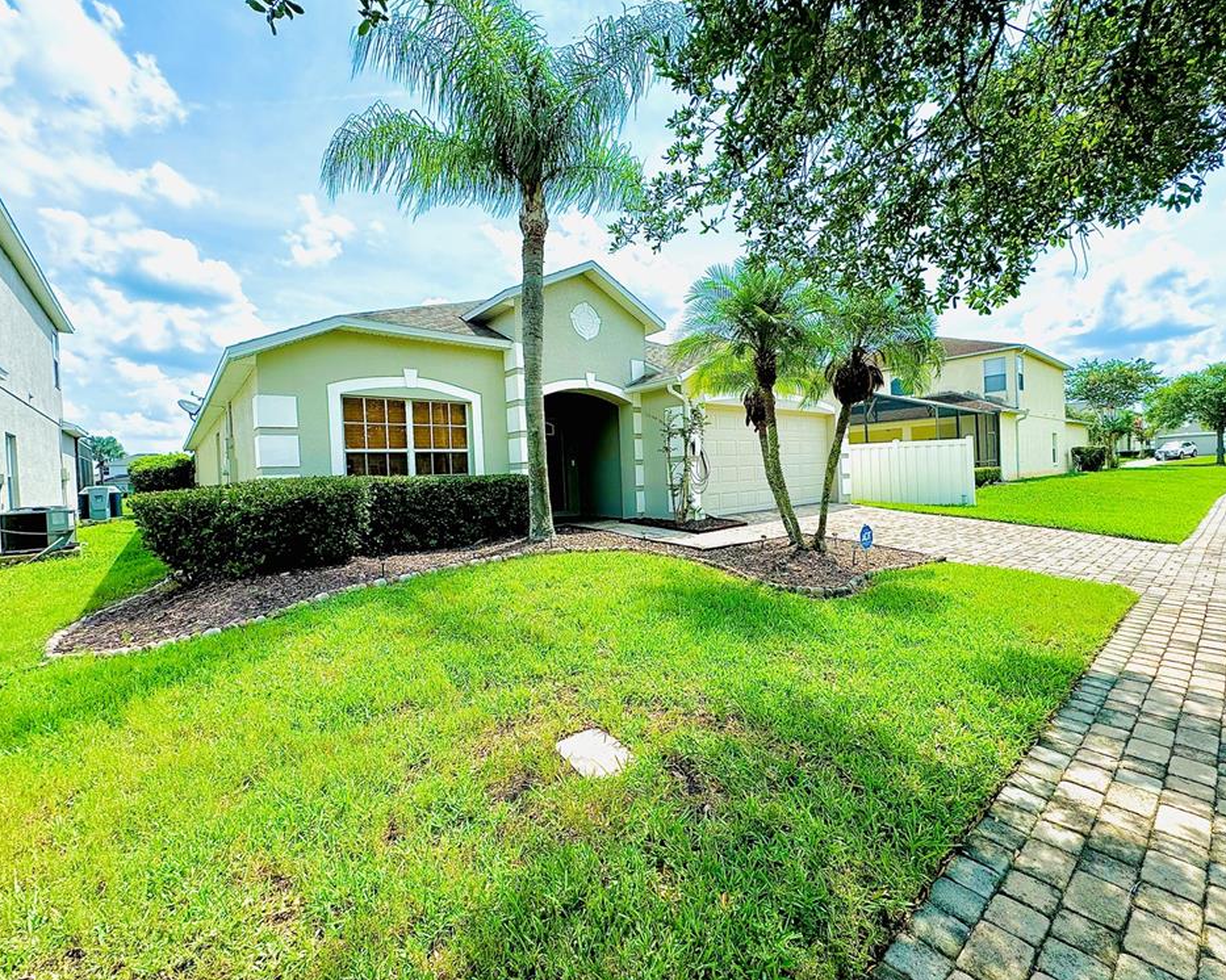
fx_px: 544
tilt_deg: -1.0
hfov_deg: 96.7
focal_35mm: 15
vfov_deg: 84.0
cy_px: 482
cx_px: 641
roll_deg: +1.8
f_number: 2.2
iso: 50
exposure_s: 1/1395
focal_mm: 2.22
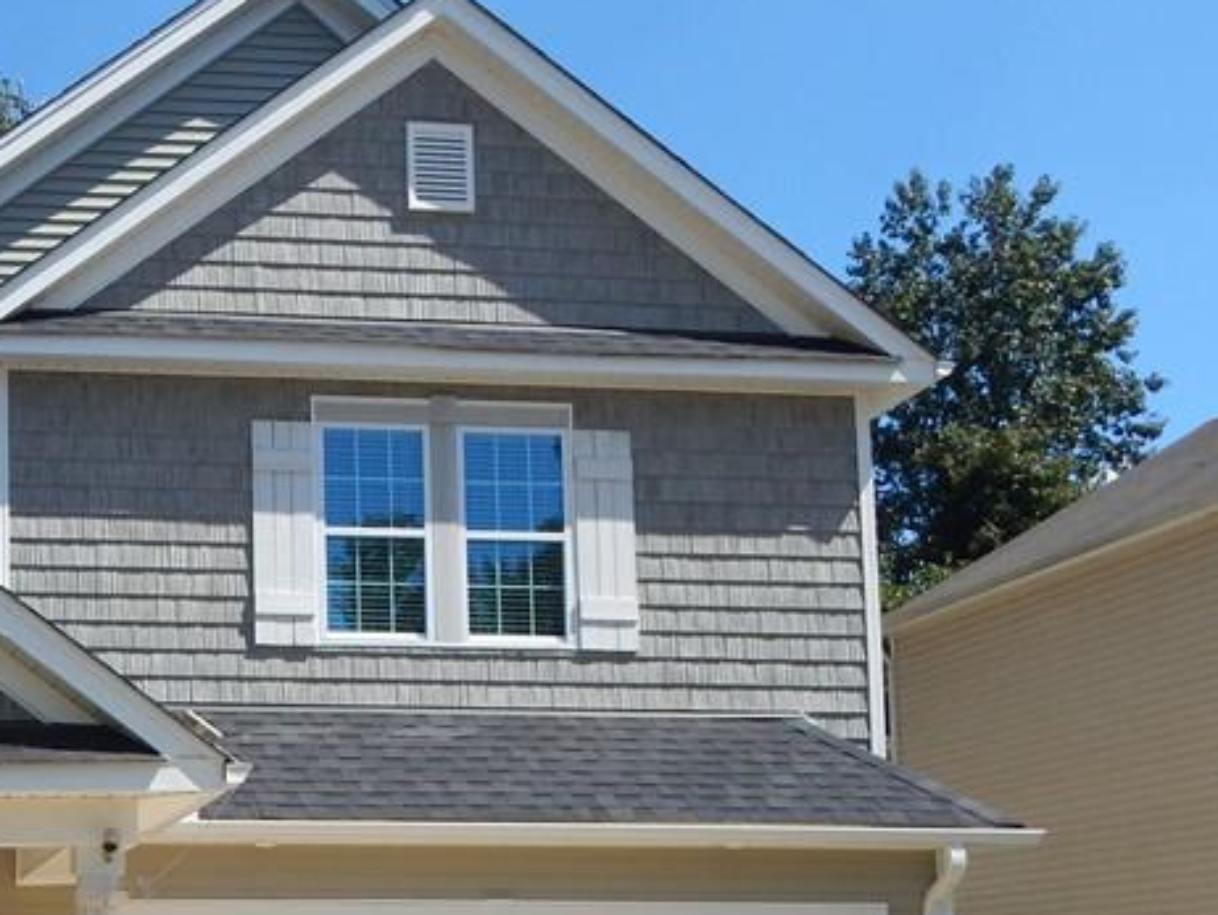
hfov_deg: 29.6
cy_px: 786
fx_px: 2183
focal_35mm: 62
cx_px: 66
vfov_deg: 23.2
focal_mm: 5.1
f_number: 6.3
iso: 125
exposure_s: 1/400
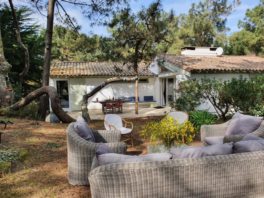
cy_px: 99
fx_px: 198
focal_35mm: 26
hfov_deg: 67.3
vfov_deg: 53.1
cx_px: 132
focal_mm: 4.32
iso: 50
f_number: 2.4
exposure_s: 1/808
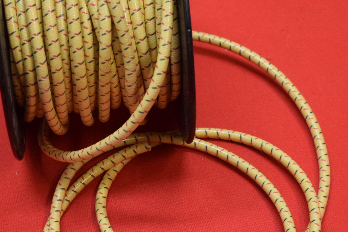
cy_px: 134
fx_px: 1054
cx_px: 153
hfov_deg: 18.7
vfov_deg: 12.6
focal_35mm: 109
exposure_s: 1/125
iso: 1000
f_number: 5
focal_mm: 32
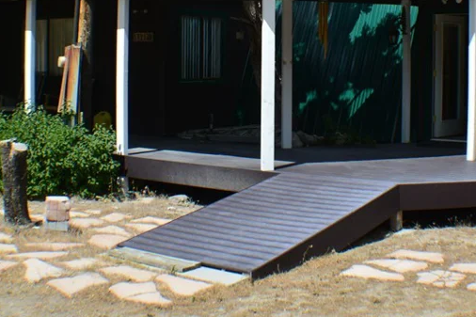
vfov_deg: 15.9
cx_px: 276
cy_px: 40
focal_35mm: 85
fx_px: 1123
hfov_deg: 23.9
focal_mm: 28
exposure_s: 1/125
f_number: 11
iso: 125
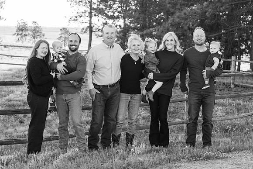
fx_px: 717
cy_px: 84
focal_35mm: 102
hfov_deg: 20.0
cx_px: 126
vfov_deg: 13.4
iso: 1000
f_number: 7.1
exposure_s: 1/320
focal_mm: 102
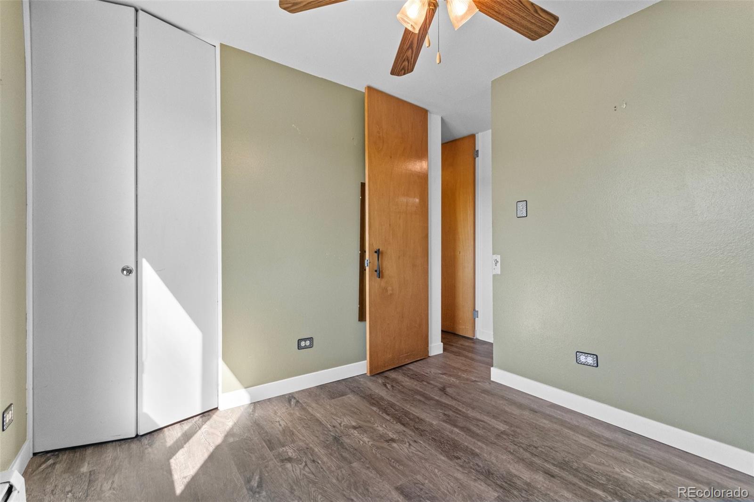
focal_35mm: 15
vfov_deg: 77.3
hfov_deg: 100.4
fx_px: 314
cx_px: 377
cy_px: 251
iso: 2000
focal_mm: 10
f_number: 8
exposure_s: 1/40
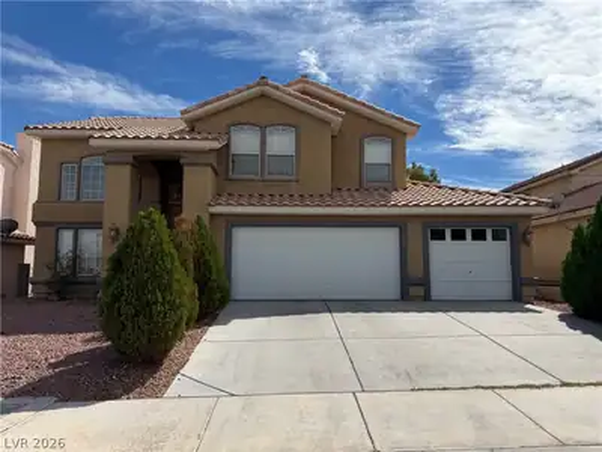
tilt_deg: +6.4
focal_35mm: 24
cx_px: 301
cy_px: 226
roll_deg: +0.1
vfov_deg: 56.8
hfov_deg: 71.6
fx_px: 417
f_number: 1.78
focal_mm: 6.76
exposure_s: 1/8130
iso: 80
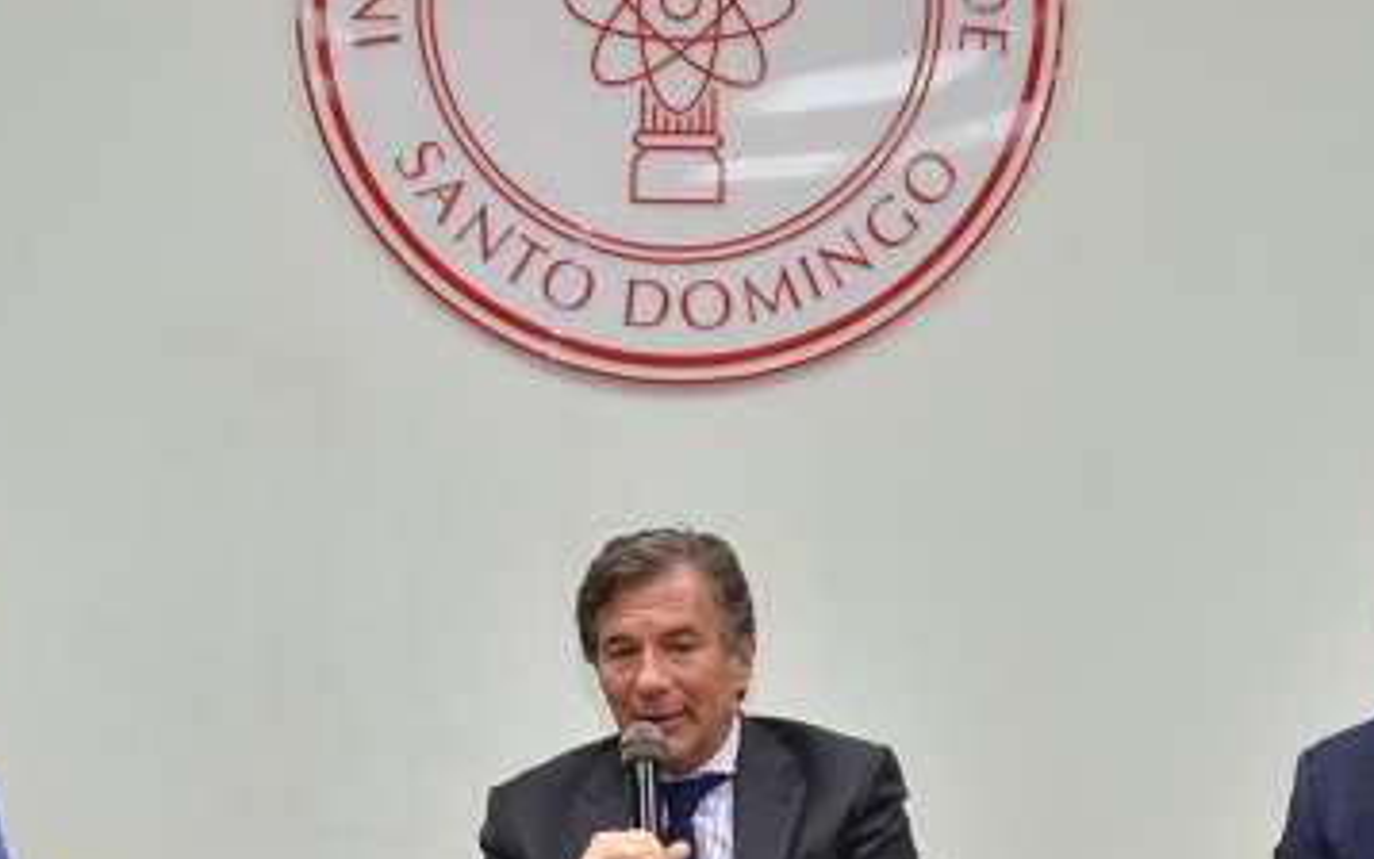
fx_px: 6630
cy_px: 784
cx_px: 679
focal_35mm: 177
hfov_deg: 11.8
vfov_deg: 7.4
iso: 320
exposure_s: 1/100
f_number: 3.5
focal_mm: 42
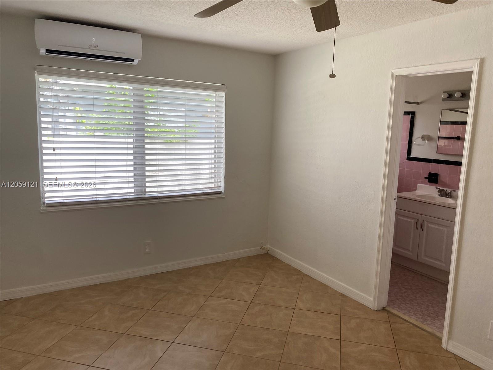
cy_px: 185
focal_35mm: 26
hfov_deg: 67.3
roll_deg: -1.2
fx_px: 370
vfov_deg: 53.1
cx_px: 246
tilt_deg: -7.3
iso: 64
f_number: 1.8
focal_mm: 4.25
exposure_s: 1/121
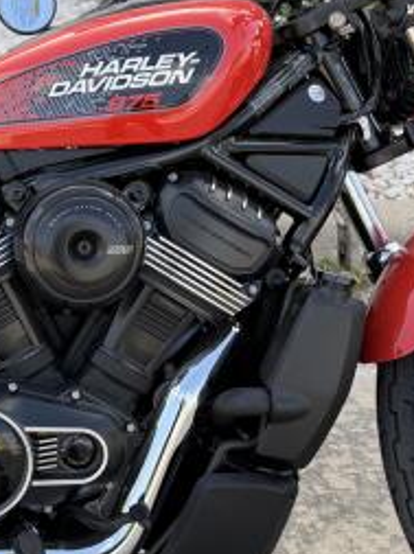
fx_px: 1215
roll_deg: -0.4
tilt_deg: -19.8
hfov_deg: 18.7
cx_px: -31
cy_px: 210
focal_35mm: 76
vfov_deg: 25.6
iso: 80
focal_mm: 6.76
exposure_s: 1/728
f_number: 1.78
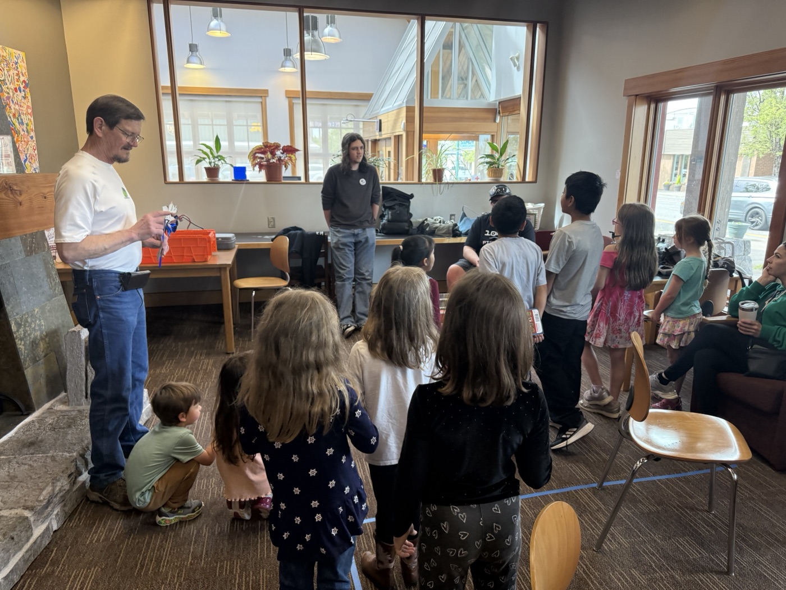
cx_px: 393
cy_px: 295
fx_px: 545
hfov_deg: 71.6
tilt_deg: -14.2
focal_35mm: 24
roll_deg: -0.3
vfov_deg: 56.8
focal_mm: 6.76
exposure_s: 1/110
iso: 200
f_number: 1.78
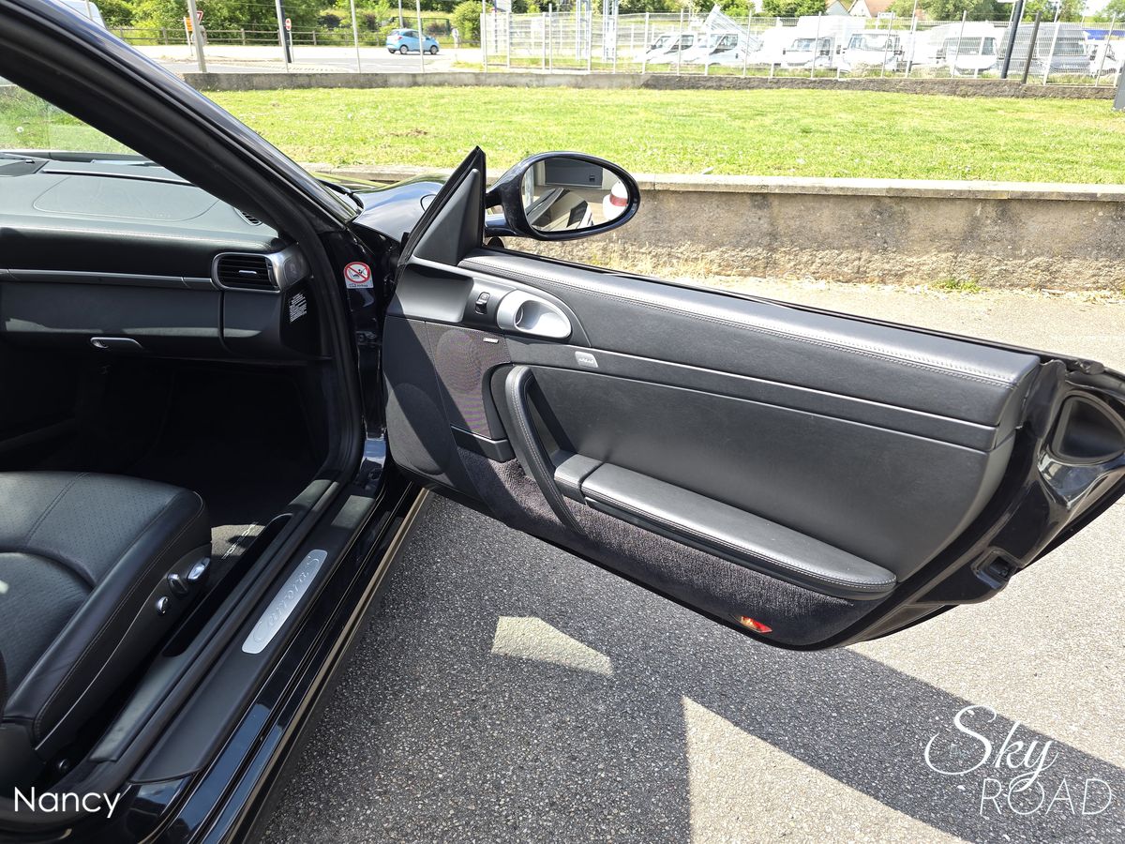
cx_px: 562
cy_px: 422
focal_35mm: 23
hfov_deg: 73.9
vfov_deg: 58.9
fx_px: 747
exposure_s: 1/180
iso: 16
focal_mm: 6.3
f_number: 1.7
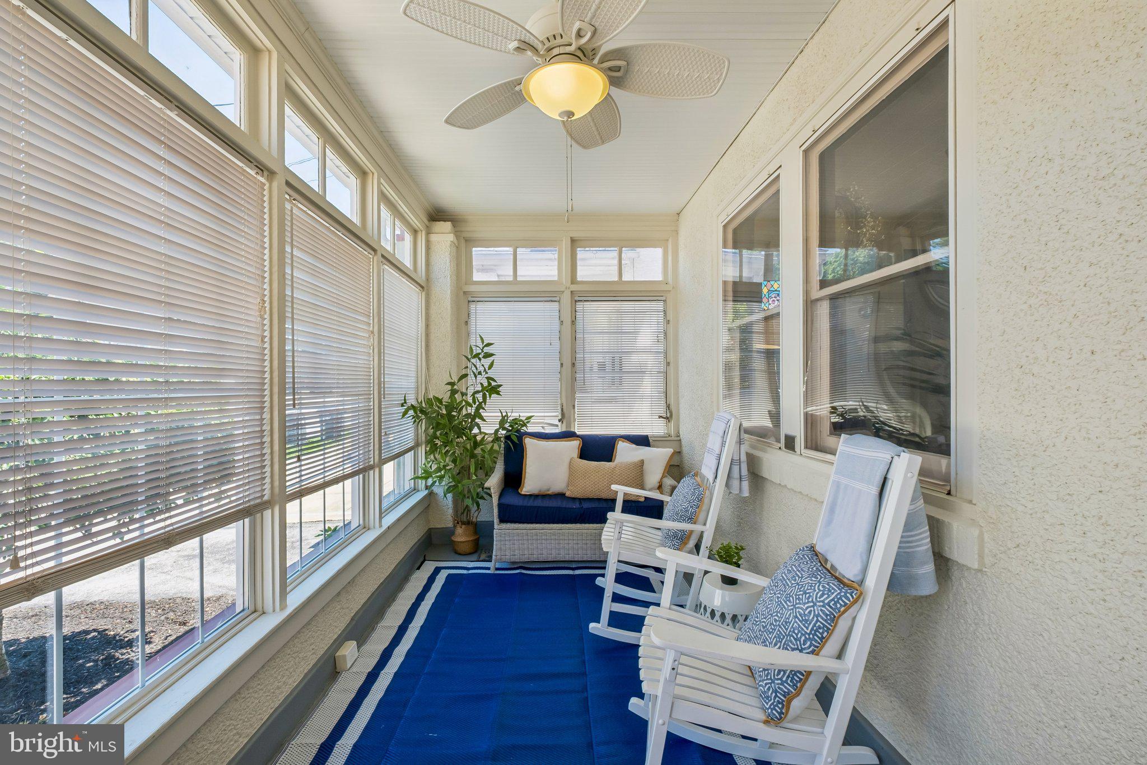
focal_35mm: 15
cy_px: 382
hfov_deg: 100.4
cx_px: 574
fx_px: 478
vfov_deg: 77.3
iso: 250
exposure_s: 1/60
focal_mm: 10
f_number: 8
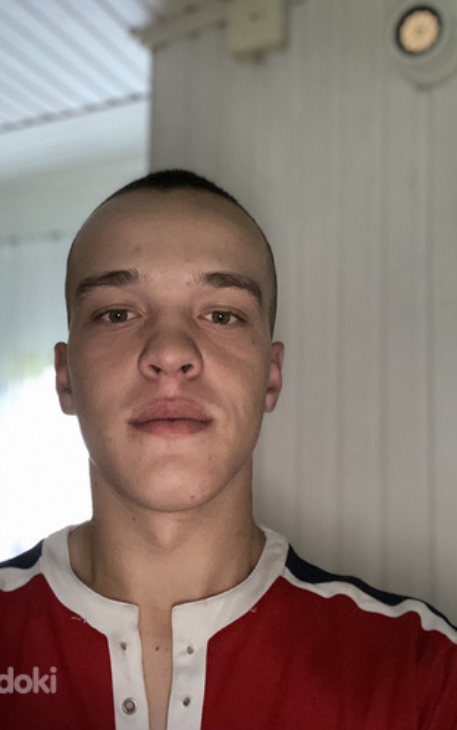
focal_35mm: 32
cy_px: 364
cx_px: 186
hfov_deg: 39.3
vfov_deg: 59.6
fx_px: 637
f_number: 2.2
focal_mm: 2.71
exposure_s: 1/30
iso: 640
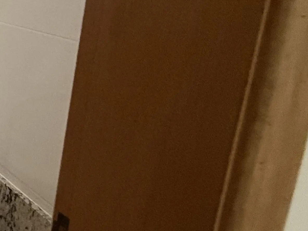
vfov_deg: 29.3
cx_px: -202
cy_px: 32
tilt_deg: -9.8
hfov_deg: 24.7
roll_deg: -2.6
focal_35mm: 48
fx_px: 427
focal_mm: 2.22
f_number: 2.2
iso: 320
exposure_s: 1/63
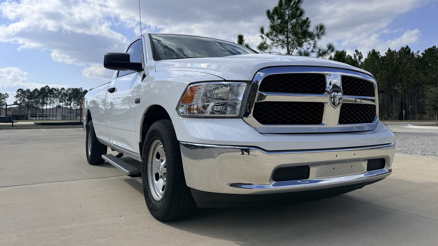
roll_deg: +0.3
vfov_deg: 42.7
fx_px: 314
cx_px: 217
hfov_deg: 69.9
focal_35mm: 27
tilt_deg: +3.1
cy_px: 100
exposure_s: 1/8130
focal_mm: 6.76
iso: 80
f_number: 1.78
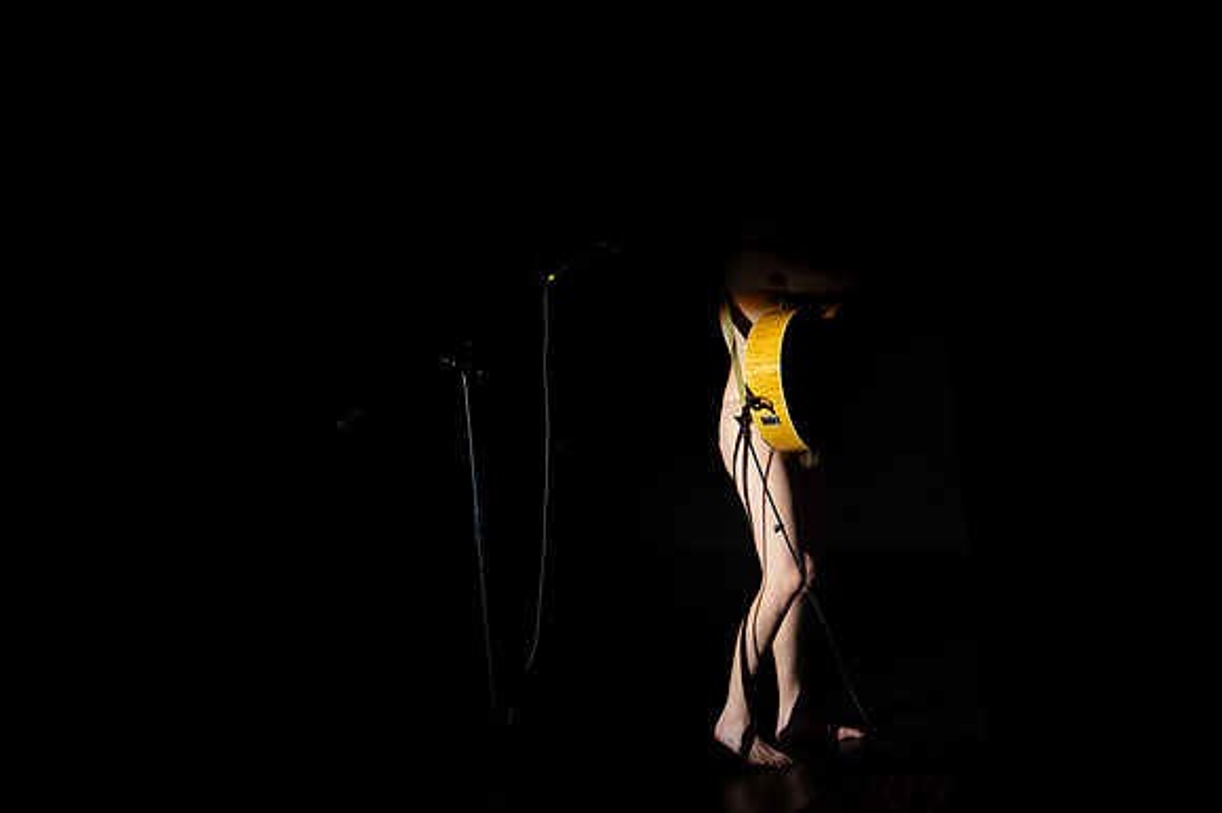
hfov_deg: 39.6
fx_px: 1696
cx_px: 611
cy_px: 406
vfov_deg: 27.0
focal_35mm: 50
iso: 5000
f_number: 4
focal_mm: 50
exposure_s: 1/320
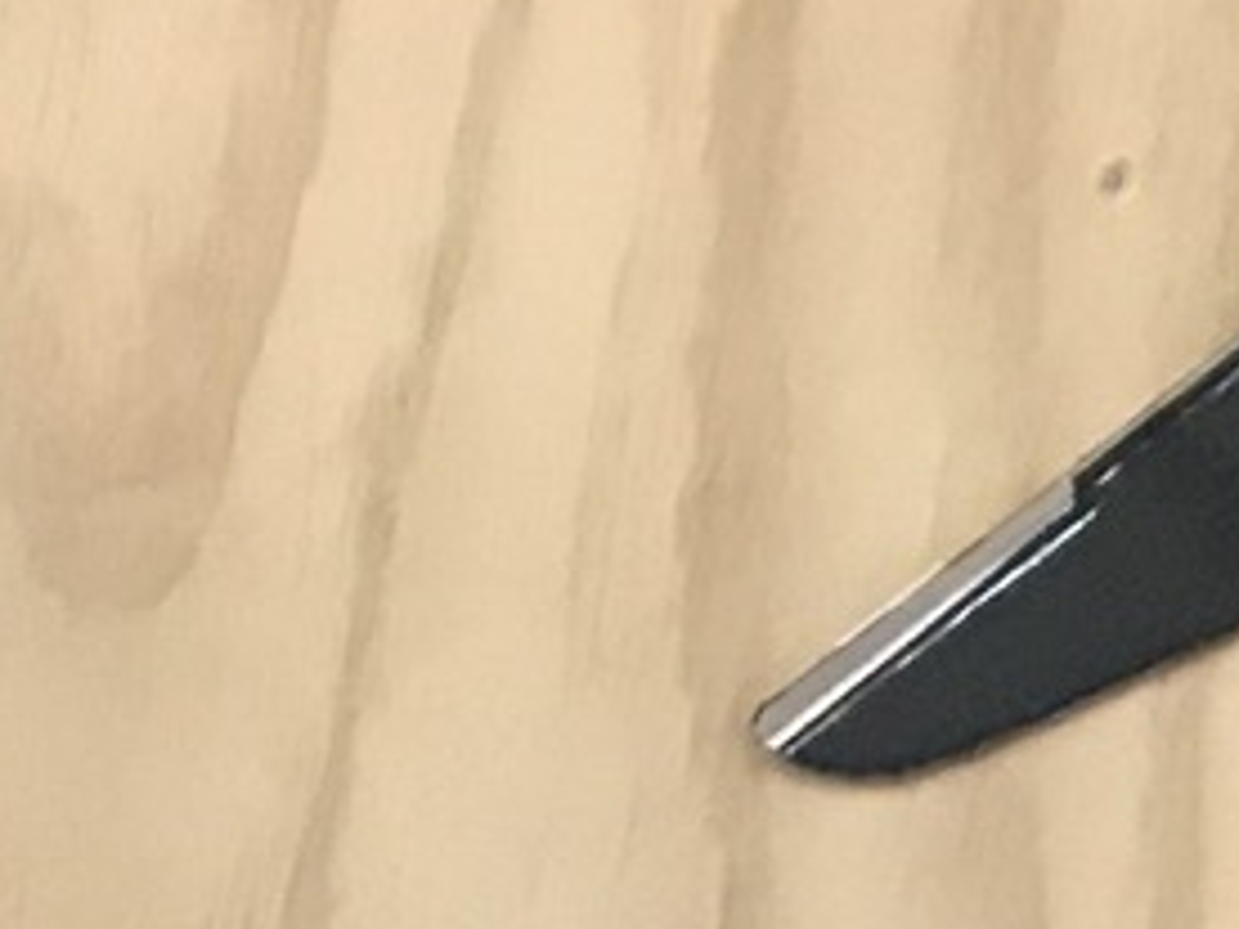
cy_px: 3406
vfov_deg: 6.2
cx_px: -2285
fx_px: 7445
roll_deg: -1.7
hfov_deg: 8.3
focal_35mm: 208
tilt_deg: -25.8
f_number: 1.8
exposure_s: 1/17
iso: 80
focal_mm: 3.99
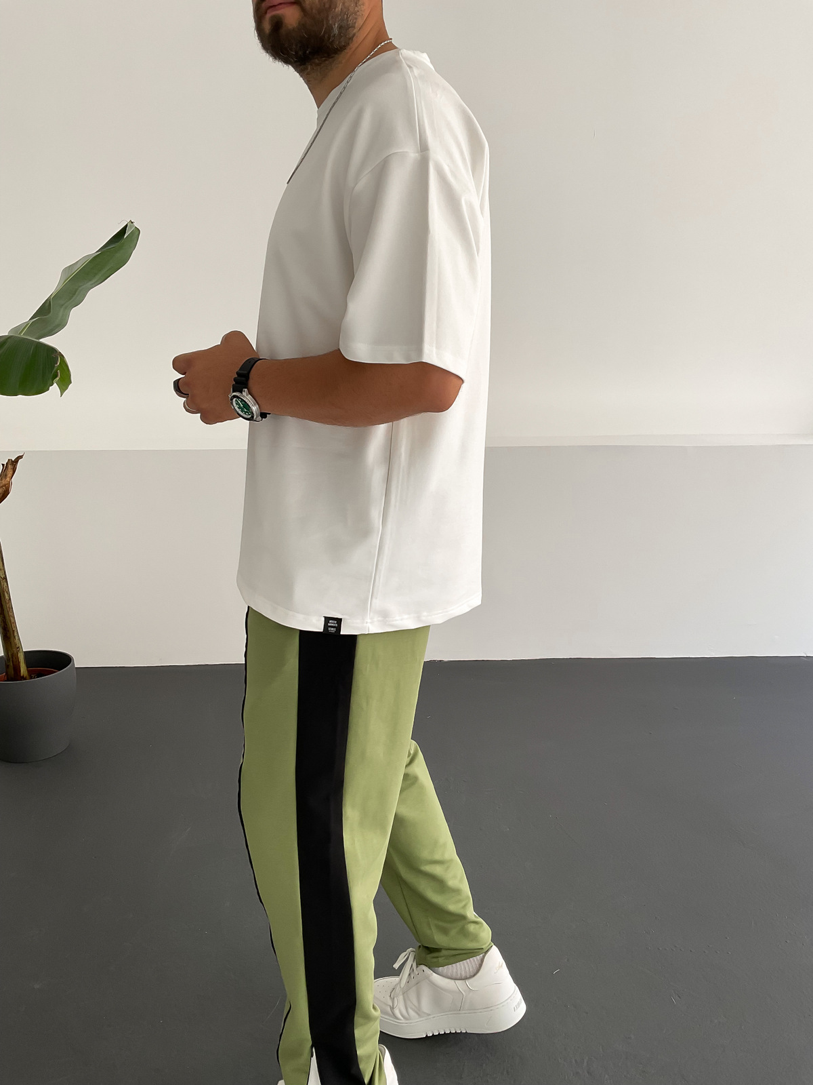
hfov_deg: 48.2
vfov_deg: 61.7
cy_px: 542
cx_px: 406
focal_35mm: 29
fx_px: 908
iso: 32
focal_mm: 3
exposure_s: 1/120
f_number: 1.8
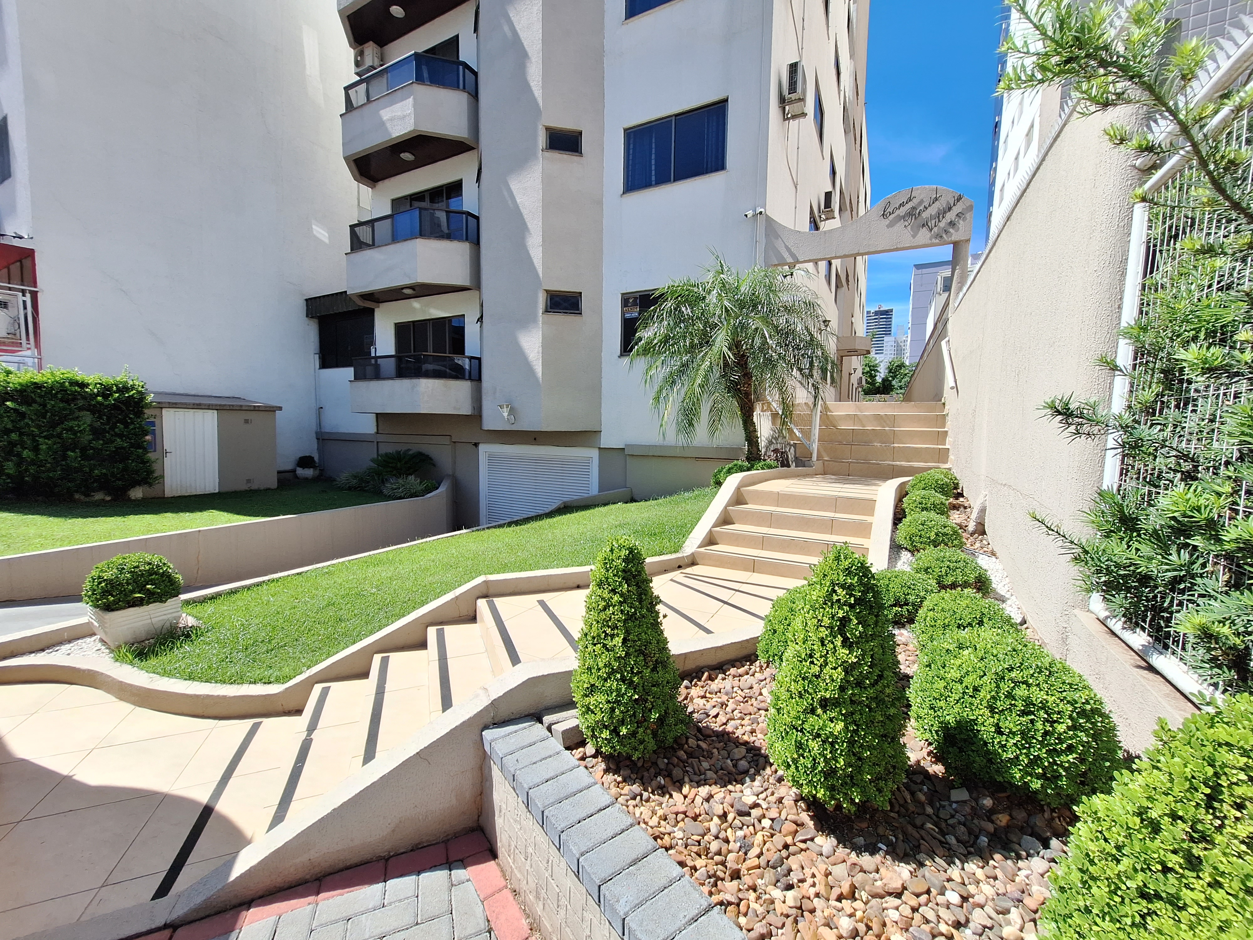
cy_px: 470
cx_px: 626
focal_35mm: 13
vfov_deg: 89.9
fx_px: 471
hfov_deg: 106.2
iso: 40
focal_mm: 1.74
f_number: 2.2
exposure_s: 1/1553
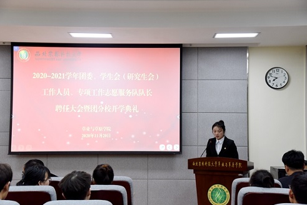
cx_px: 155
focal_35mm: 59
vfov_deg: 23.0
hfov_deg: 33.9
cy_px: 102
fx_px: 503
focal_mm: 58
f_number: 6.3
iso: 2000
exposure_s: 1/100
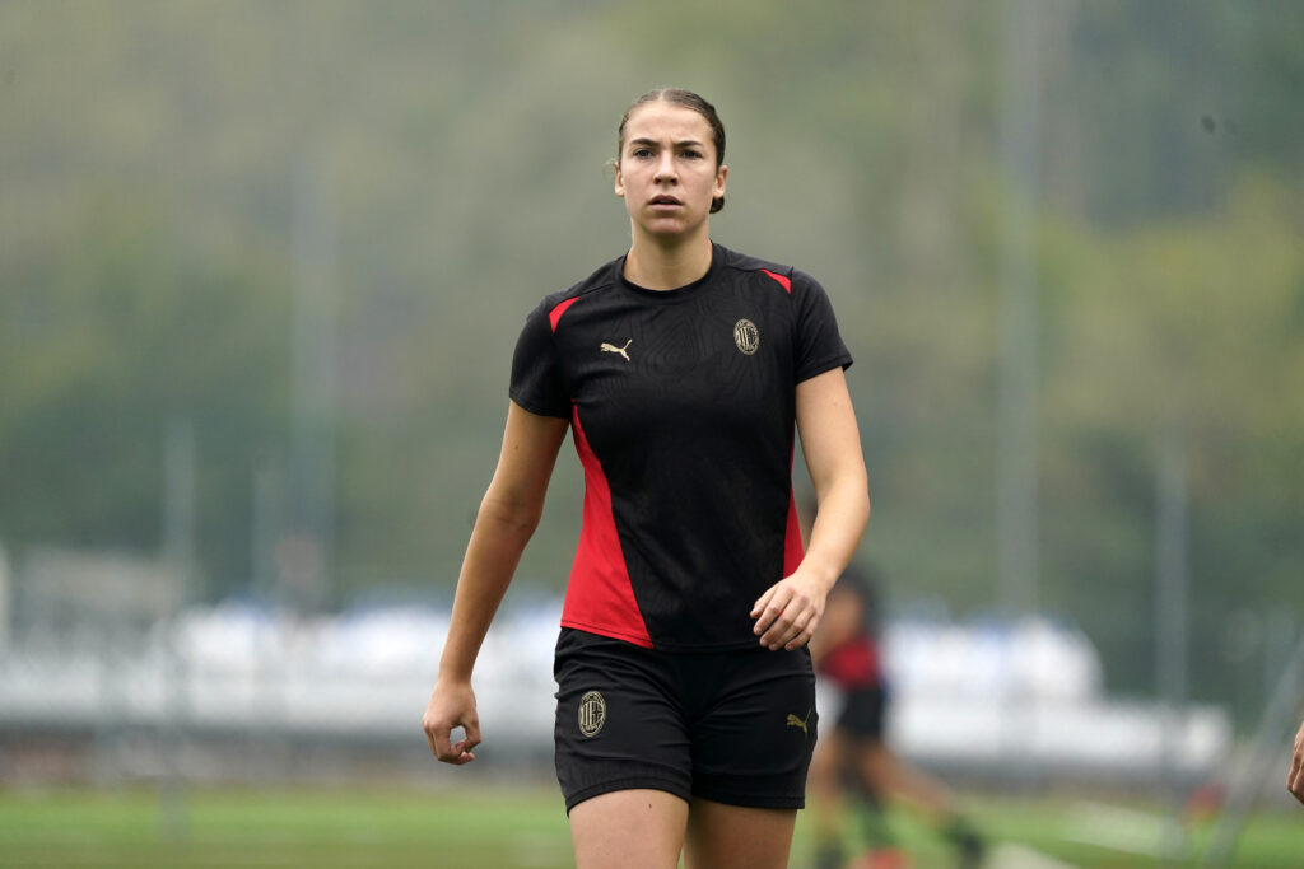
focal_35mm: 600
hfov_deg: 3.4
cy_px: 434
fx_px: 21735
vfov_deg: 2.3
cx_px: 652
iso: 1250
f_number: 6.3
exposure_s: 1/1250
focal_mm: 600
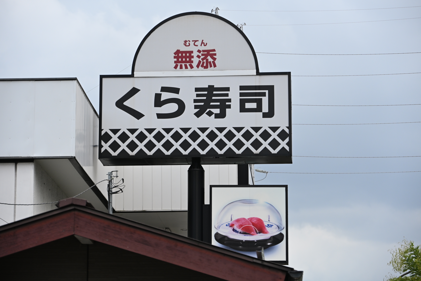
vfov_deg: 10.8
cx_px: 210
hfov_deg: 16.1
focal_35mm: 128
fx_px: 1491
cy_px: 140
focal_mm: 85
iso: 400
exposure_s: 1/1000
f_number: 6.3
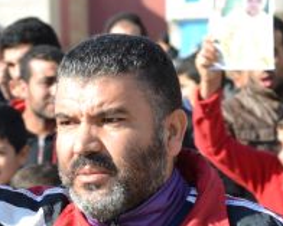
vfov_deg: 4.1
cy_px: 199
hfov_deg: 5.1
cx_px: 79
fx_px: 3159
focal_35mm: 377
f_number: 8
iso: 100
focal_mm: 82
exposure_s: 1/250
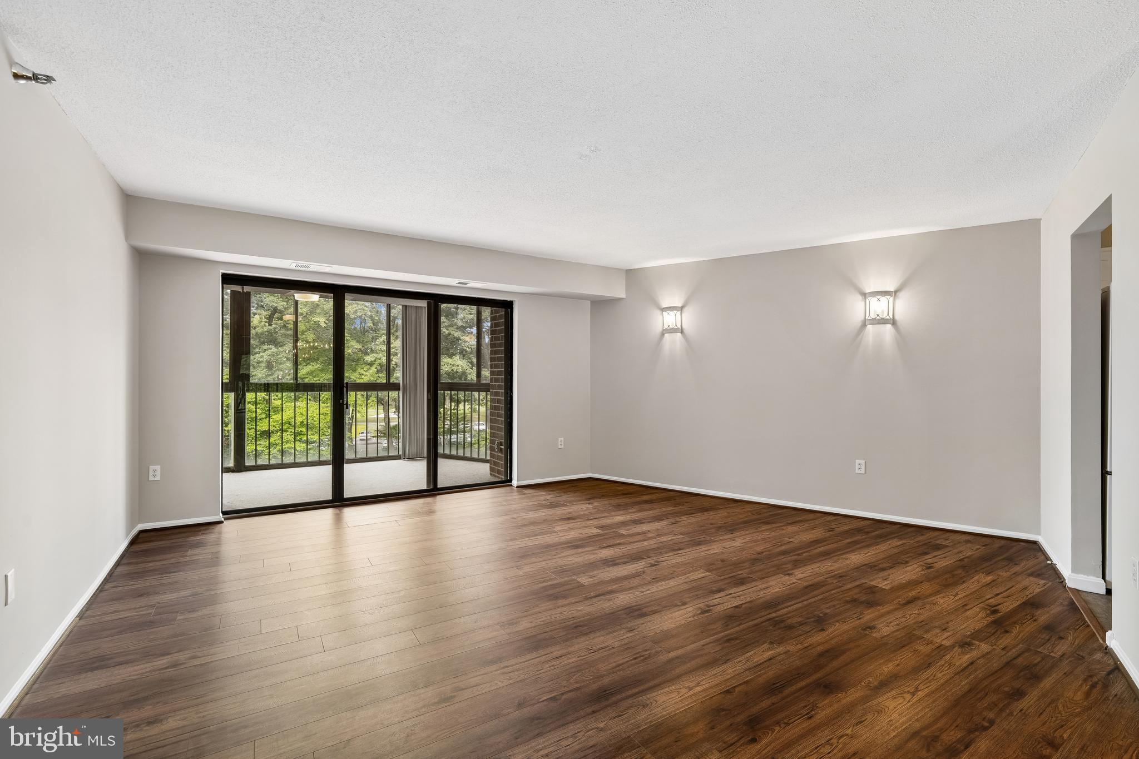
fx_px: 506
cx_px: 570
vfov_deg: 73.7
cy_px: 380
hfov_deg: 96.7
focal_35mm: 16
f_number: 8
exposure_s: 1/1.67
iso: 100
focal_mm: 16
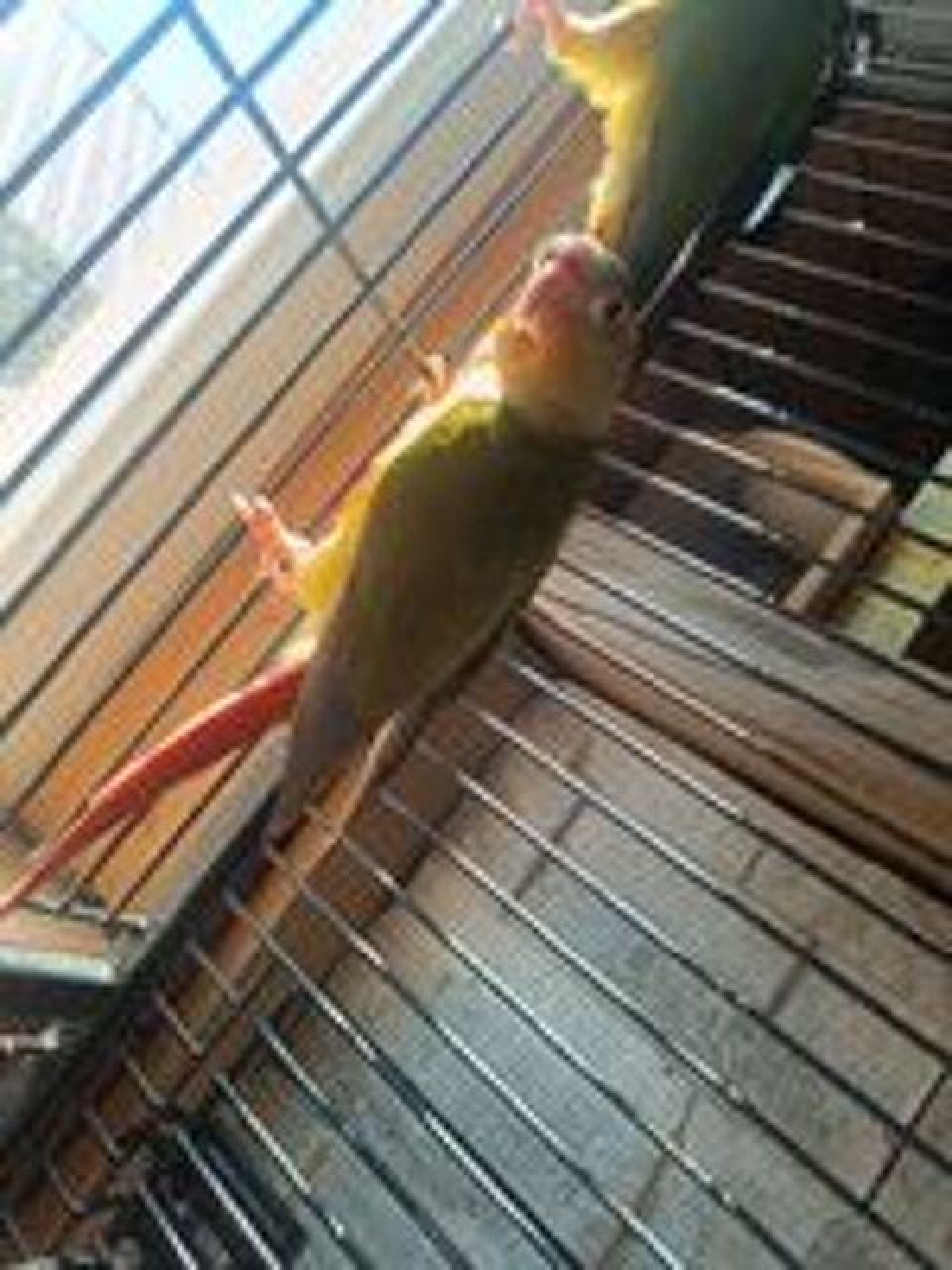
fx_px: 880
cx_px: 476
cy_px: 635
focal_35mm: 24
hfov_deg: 56.8
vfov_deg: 71.6
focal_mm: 5.59
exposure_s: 1/115
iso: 52
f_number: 1.88
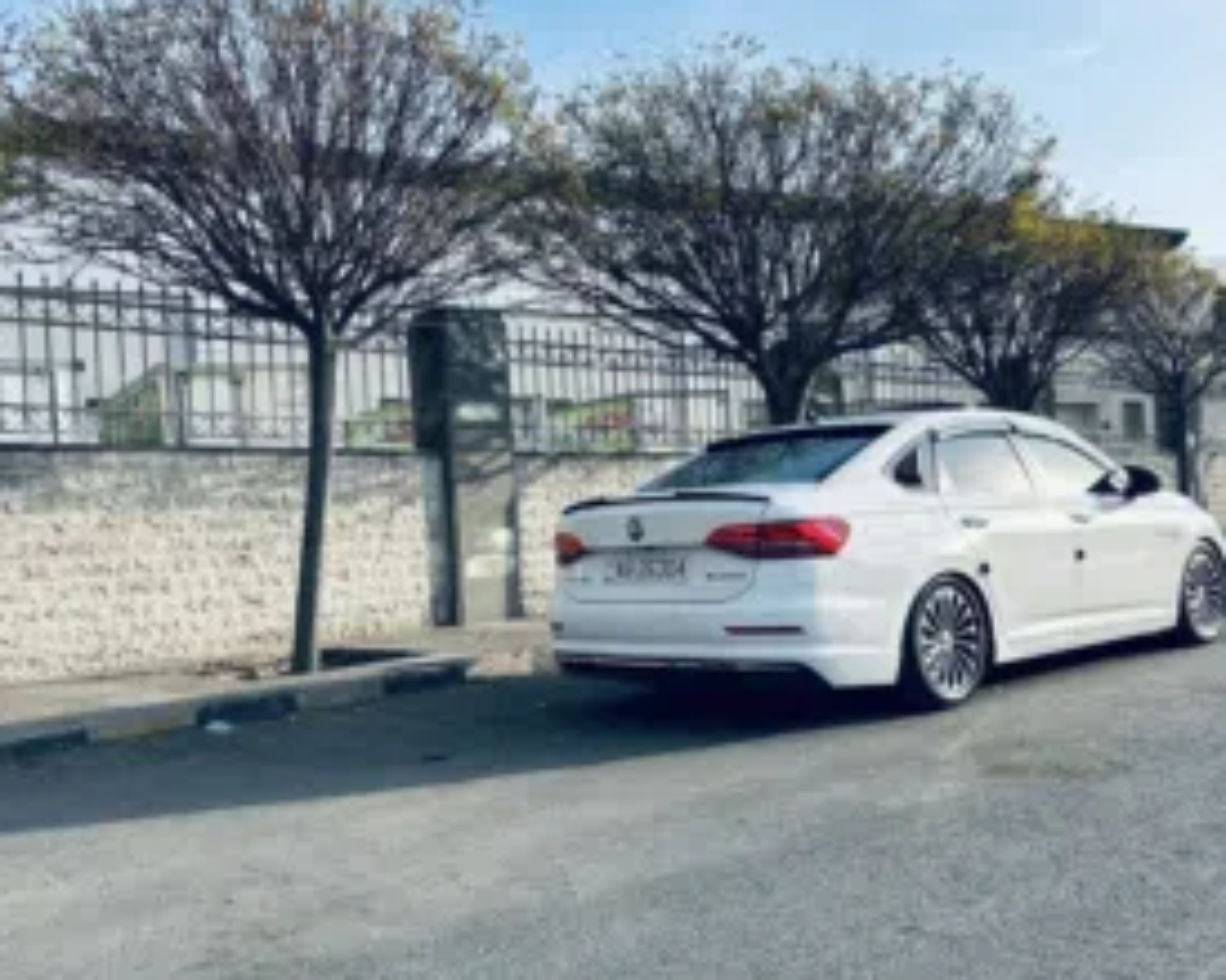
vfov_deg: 40.1
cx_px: 662
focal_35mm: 37
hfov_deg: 49.0
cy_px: 515
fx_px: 1342
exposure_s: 1/2695
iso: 50
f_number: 1.5
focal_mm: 5.7
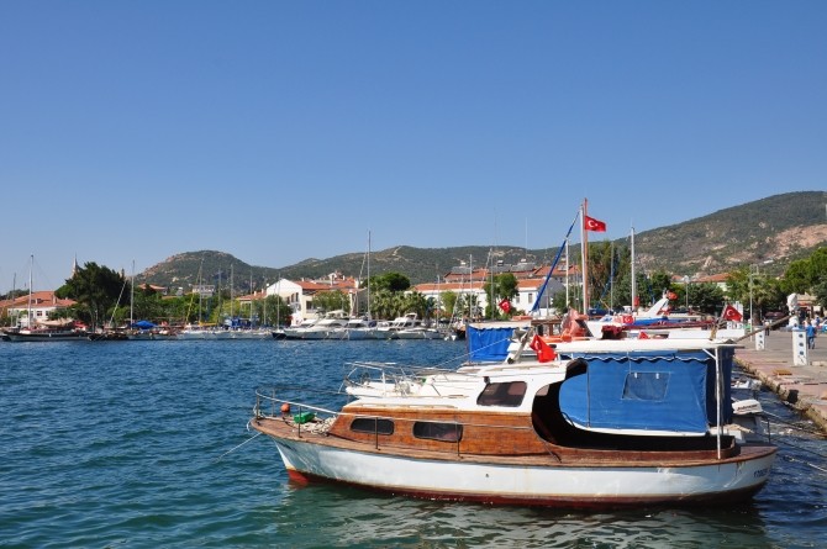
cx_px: 414
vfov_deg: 34.1
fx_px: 895
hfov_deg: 49.6
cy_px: 274
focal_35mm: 39
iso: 200
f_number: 10
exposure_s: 1/400
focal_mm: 26
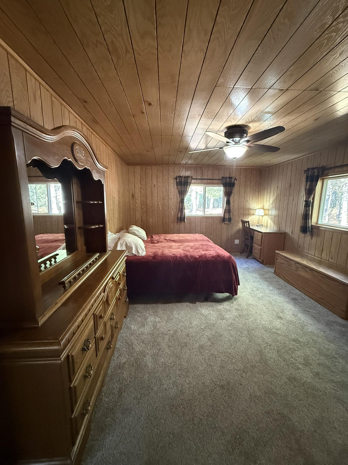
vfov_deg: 102.1
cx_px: 174
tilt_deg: -7.3
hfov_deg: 85.7
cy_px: 232
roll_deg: -0.6
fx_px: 188
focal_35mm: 14
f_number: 2.2
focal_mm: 2.22
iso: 1000
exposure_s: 1/60
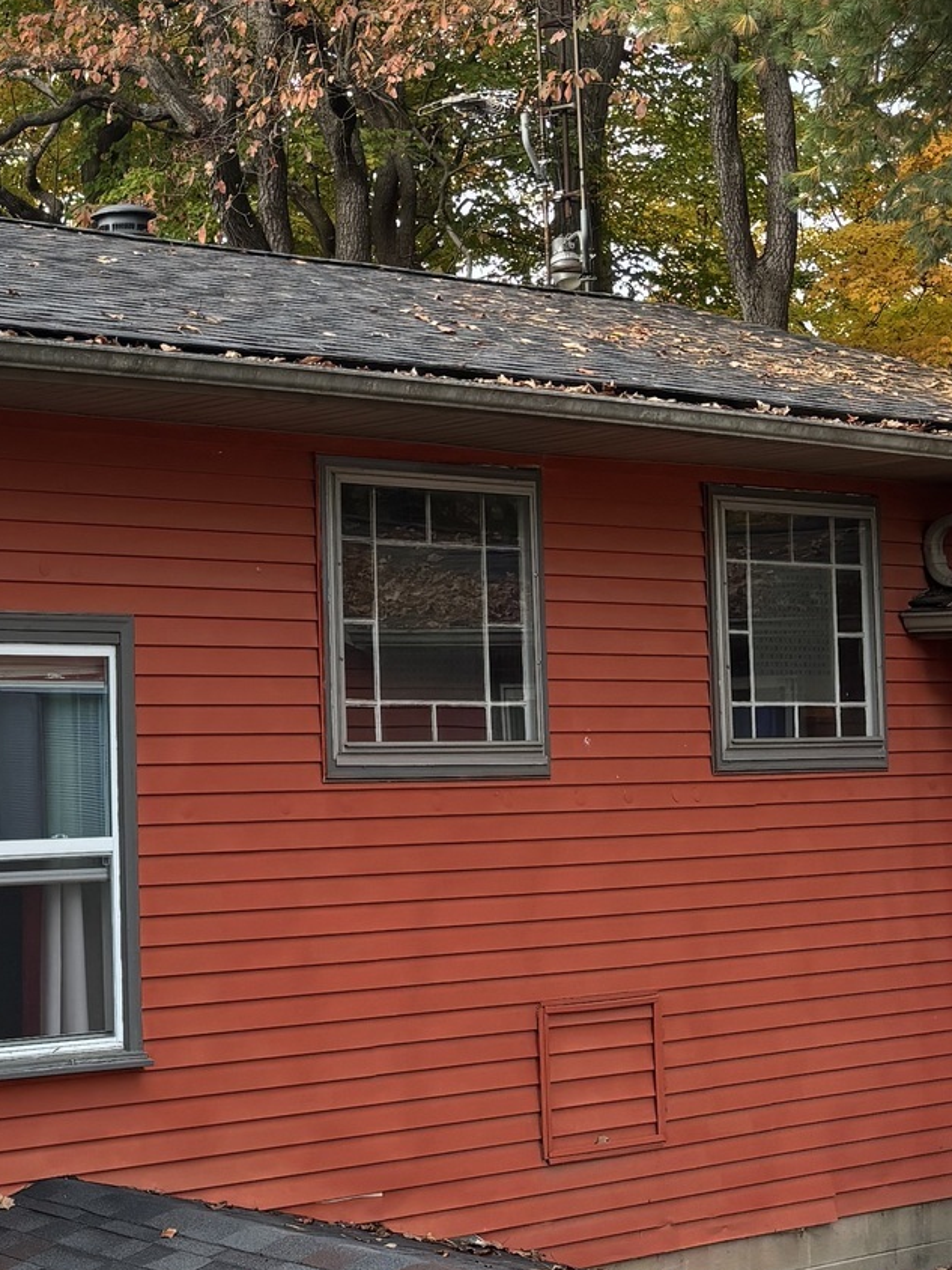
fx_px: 2603
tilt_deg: +4.5
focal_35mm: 71
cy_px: 474
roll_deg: -0.2
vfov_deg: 27.3
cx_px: -153
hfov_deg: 19.6
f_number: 1.6
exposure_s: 1/180
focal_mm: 5.96
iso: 50
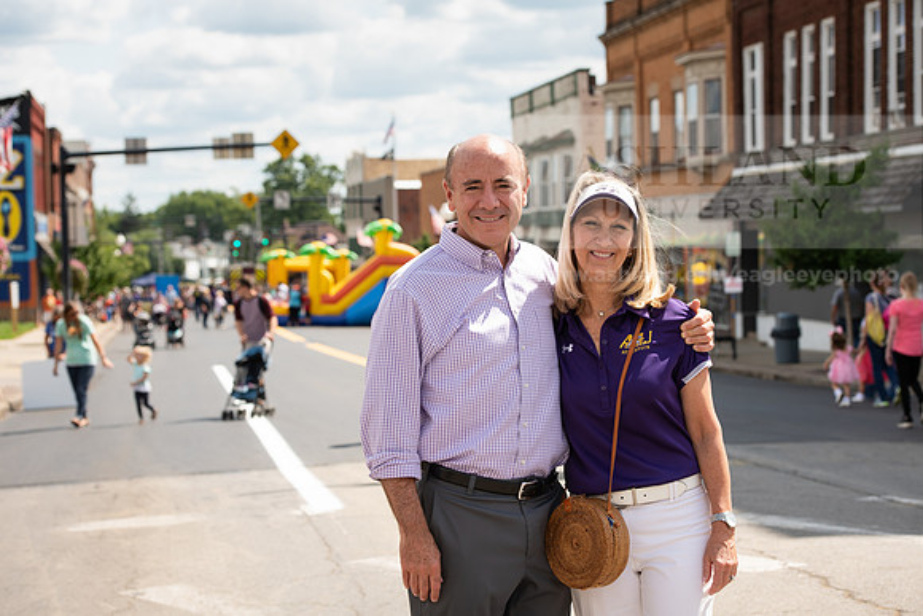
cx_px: 462
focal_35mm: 82
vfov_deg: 16.7
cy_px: 308
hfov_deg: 24.8
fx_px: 2103
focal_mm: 82
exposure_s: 1/400
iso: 200
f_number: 6.3
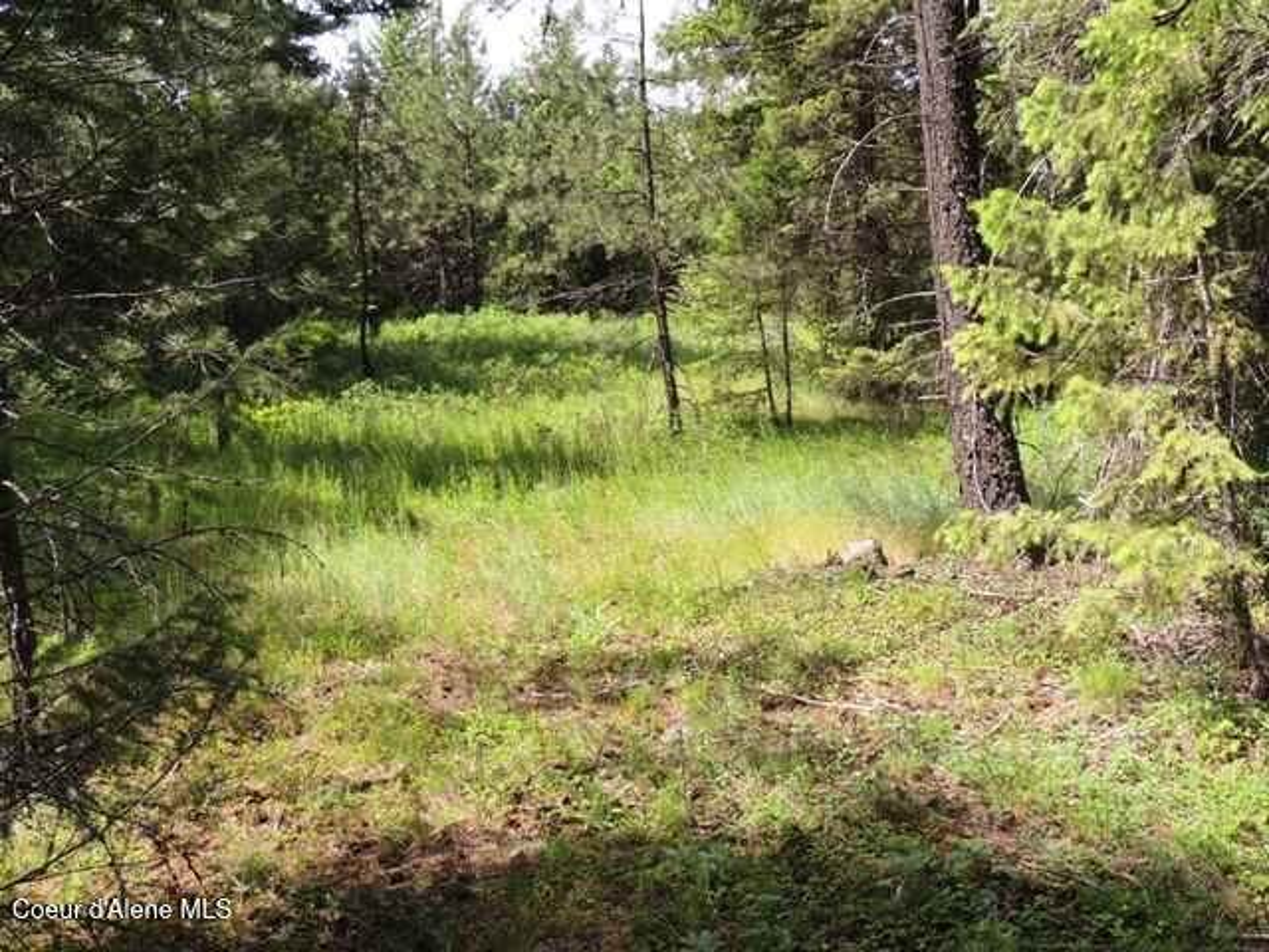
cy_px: 476
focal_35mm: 35
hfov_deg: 52.6
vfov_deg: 40.7
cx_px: 634
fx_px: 1283
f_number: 3.3
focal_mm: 6.2
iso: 100
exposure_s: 1/400
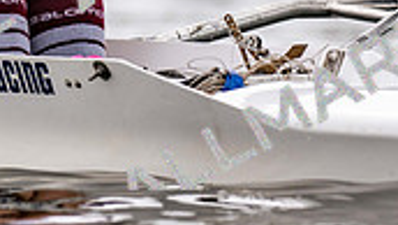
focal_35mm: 2126
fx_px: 22450
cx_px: -132
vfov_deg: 0.6
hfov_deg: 1.0
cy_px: -208
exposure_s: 1/2500
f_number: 4
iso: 220
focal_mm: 600
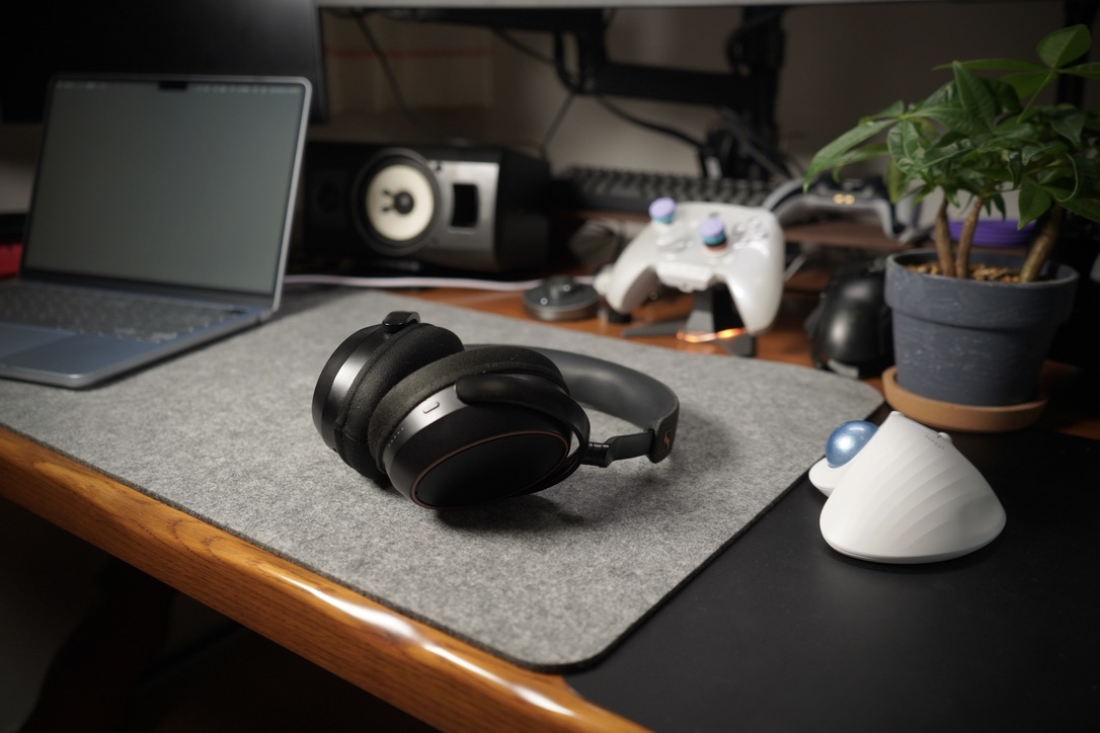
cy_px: 366
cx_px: 550
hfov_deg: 63.7
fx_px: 886
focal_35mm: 29
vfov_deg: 45.0
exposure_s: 1/60
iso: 500
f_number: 3.5
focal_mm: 29
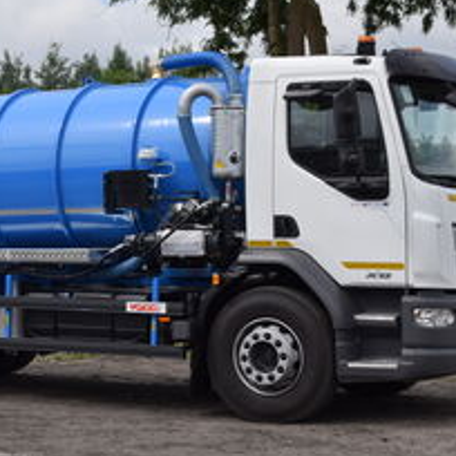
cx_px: 118
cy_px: 216
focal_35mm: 100
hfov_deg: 17.3
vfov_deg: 17.4
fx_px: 1490
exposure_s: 1/320
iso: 200
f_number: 9
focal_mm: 40
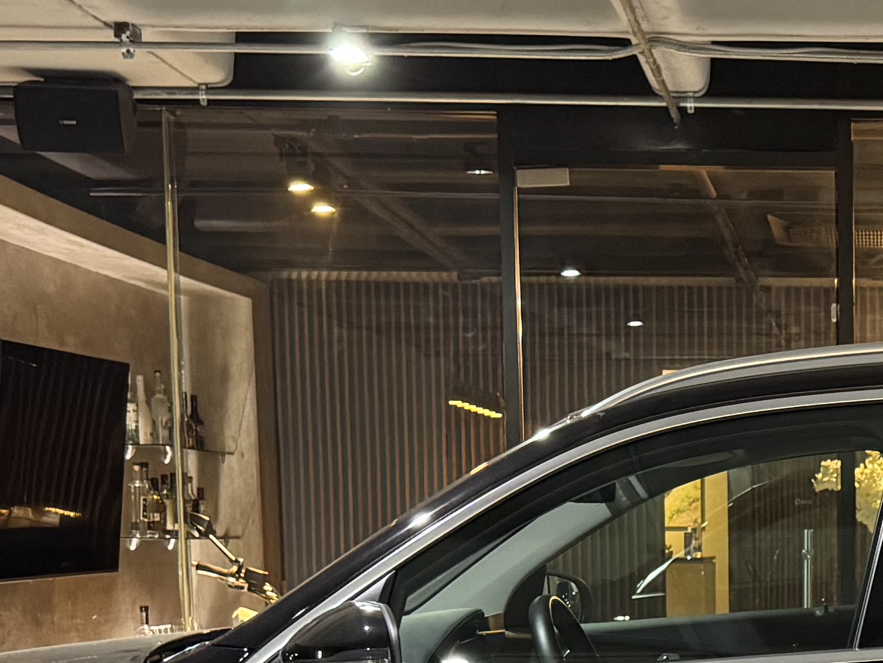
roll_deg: +0.0
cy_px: 813
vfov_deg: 15.3
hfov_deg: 20.3
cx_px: 905
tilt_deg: -7.6
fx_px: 2373
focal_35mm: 93
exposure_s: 1/60
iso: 640
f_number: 1.78
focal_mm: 6.76
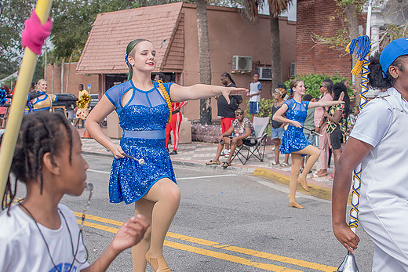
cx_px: 183
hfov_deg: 34.4
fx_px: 657
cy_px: 141
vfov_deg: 23.4
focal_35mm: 58
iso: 100
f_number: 4
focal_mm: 35
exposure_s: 1/500
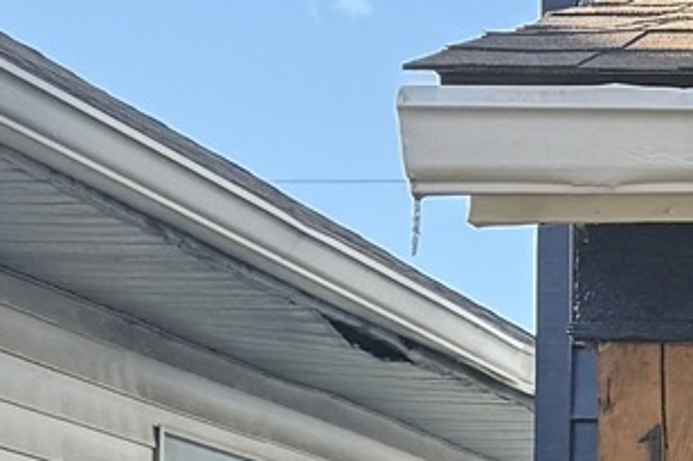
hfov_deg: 9.6
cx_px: 1753
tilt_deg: +5.2
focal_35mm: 187
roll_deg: +1.4
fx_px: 3598
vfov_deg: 7.3
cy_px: 490
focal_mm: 6.76
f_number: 1.78
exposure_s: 1/822
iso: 80
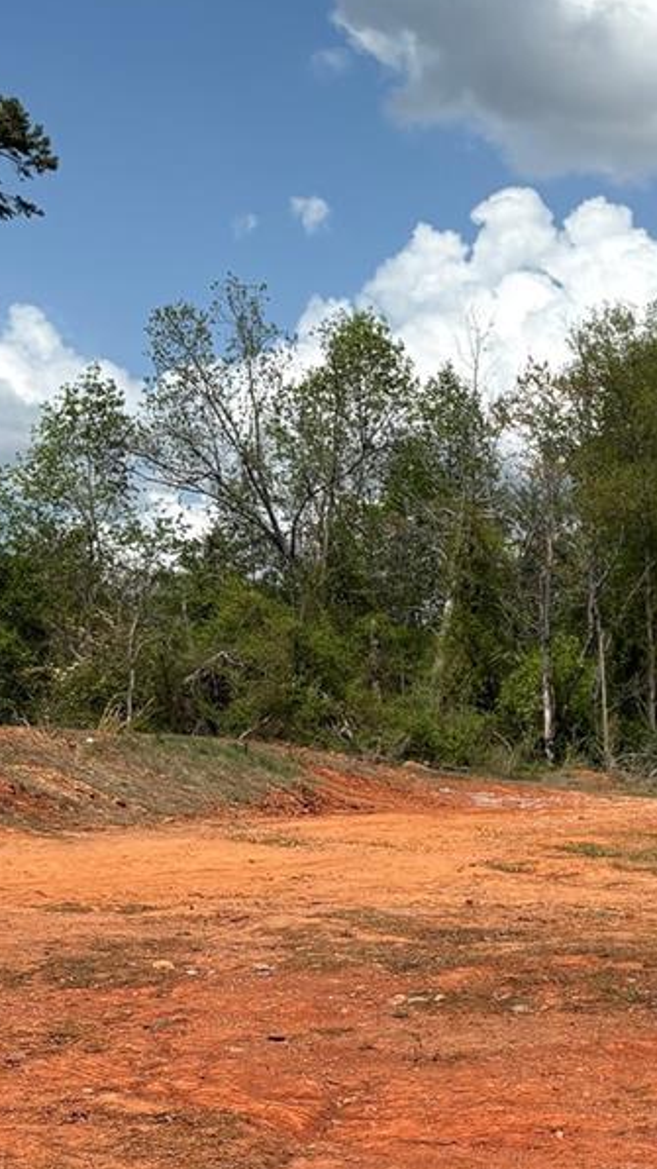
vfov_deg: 28.4
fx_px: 2262
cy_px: 918
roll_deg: -0.8
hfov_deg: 15.4
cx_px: 941
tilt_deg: -2.1
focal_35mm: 73
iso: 50
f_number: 1.6
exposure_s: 1/5814
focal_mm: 5.96
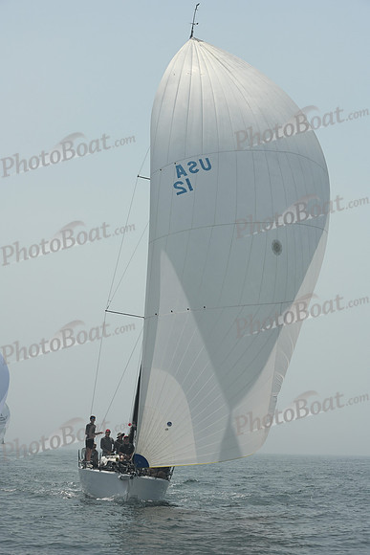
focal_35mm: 112
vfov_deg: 18.3
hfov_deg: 12.2
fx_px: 1726
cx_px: 185
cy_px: 278
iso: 320
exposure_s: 1/1250
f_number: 9
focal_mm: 112
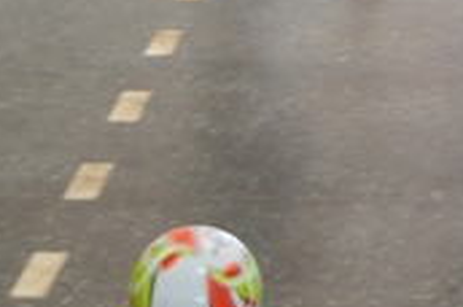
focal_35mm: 156
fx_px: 2003
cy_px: -114
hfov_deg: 12.8
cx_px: 581
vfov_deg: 8.6
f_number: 4.5
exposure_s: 1/250
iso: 3200
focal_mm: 28
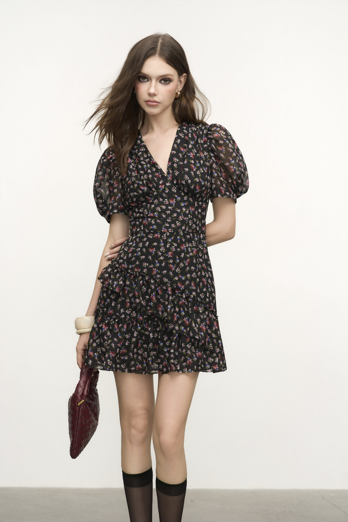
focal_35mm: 65
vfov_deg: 31.0
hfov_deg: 20.9
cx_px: 174
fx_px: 942
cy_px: 261
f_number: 6.3
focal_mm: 65
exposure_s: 1/200
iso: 125
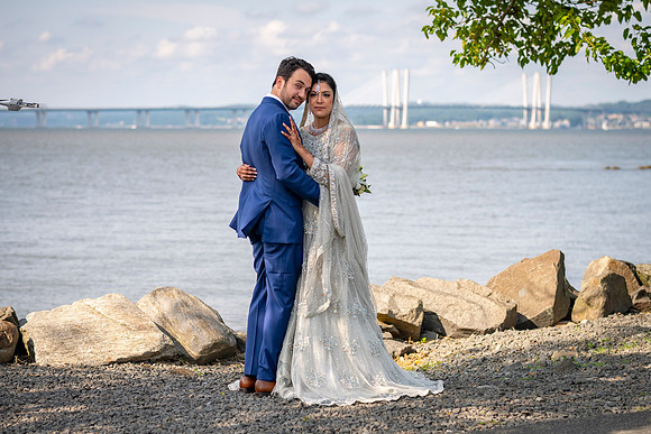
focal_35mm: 90
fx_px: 1623
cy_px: 215
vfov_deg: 15.2
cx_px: 323
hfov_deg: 22.7
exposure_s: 1/5000
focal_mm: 85
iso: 640
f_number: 4
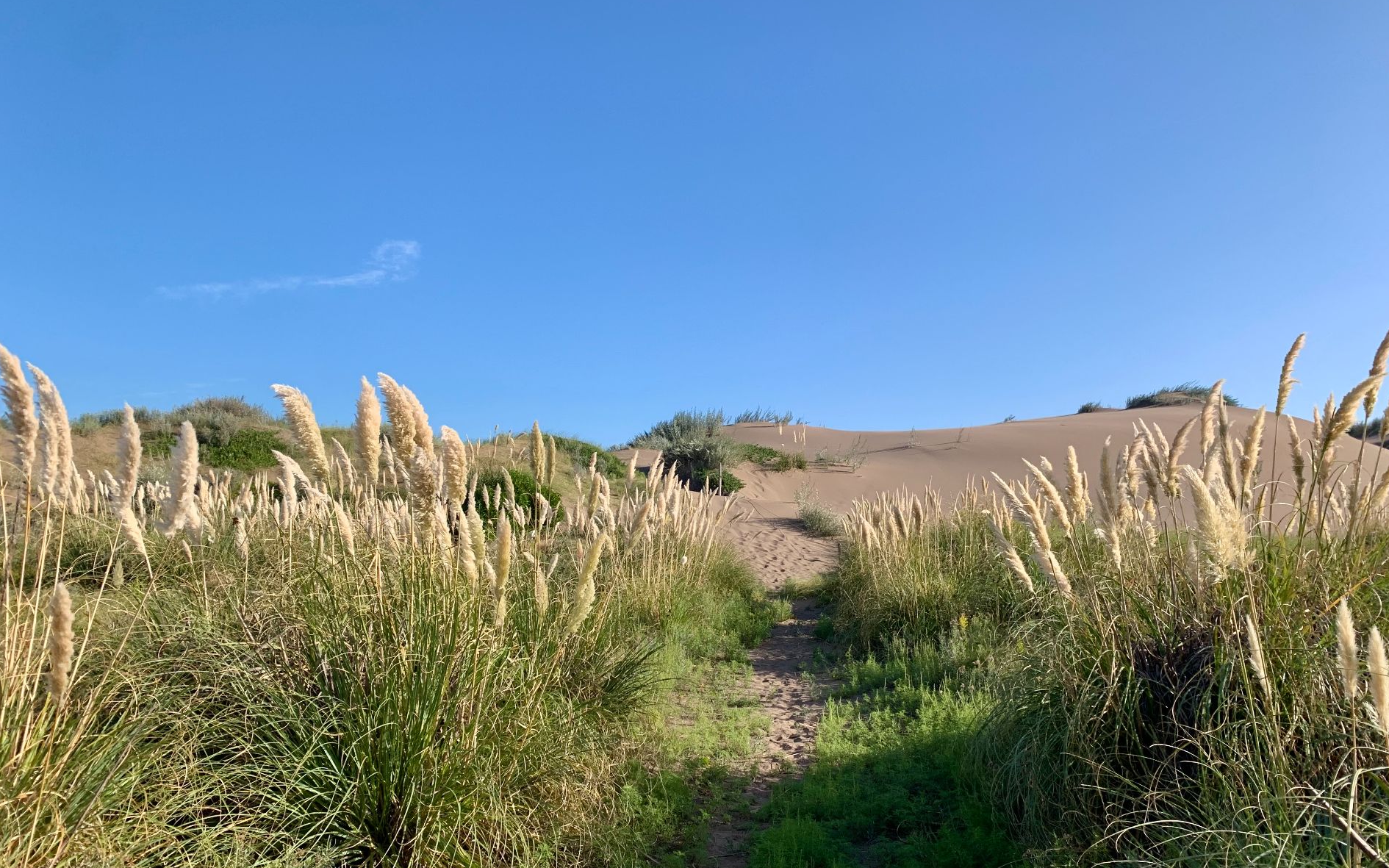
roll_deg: -0.7
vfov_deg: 44.5
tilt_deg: +4.6
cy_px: 484
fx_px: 1060
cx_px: 703
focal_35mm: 28
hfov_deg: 66.5
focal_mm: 4.25
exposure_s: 1/1992
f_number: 1.8
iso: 25
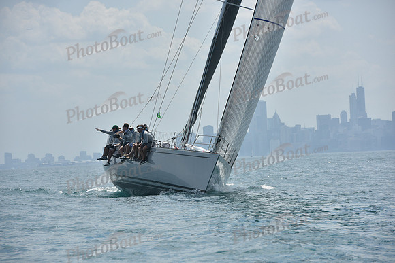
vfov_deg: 6.9
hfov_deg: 10.3
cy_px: 132
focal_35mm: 200
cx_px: 198
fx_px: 2195
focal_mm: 200
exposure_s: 1/1250
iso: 250
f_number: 9
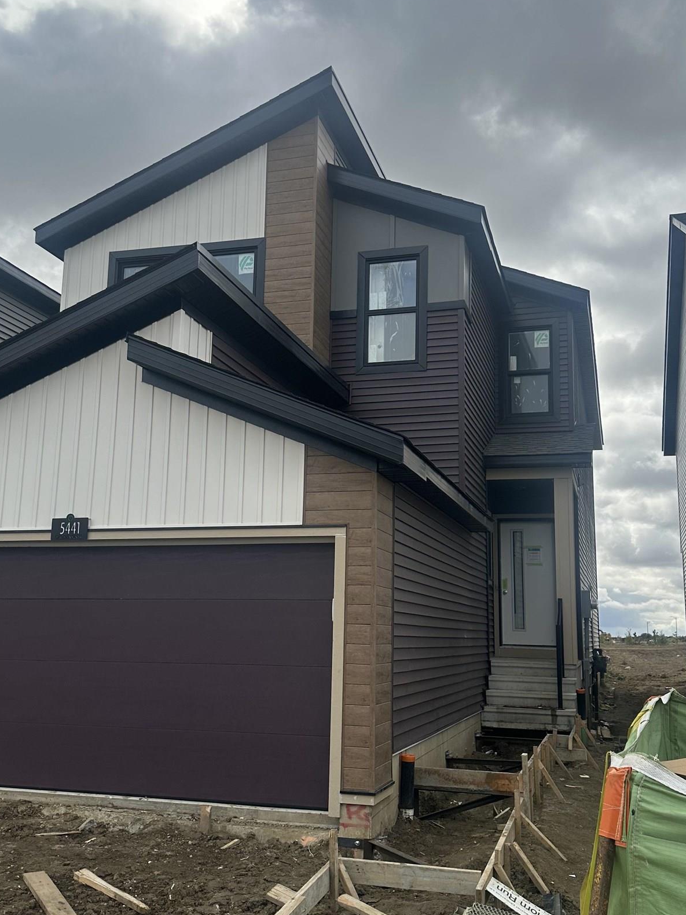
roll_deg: -2.3
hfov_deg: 40.7
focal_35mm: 35
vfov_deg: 52.6
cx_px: 347
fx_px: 925
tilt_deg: +10.9
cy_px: 455
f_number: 1.78
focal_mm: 6.86
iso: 80
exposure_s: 1/5263
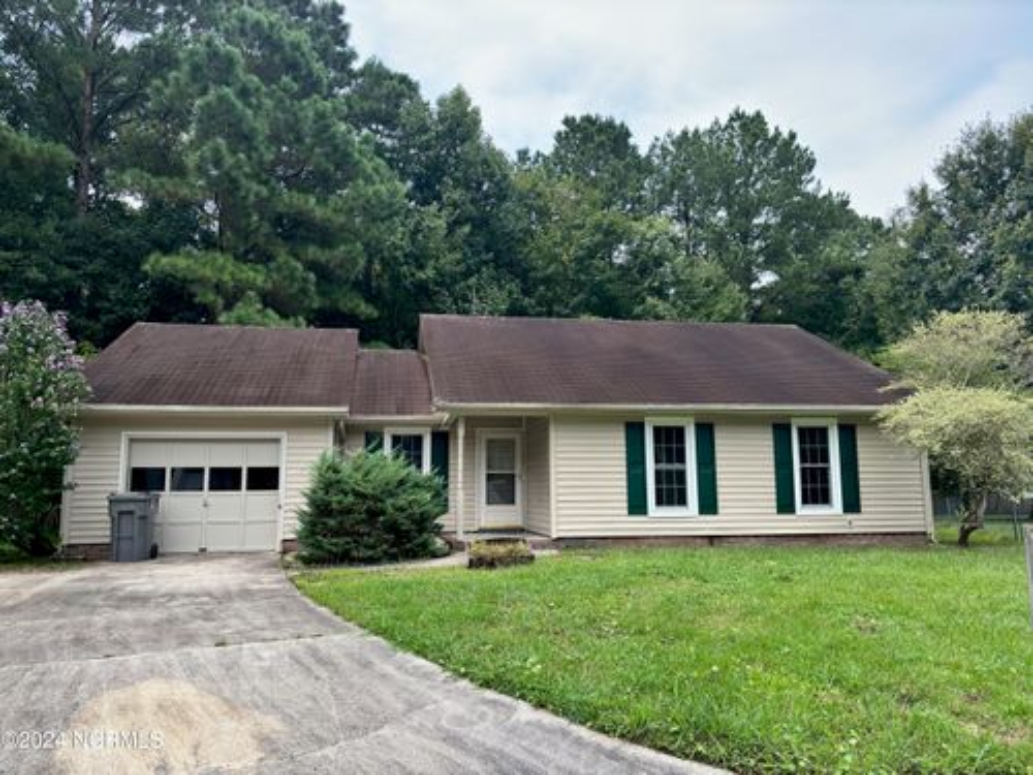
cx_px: 516
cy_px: 388
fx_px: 776
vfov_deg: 53.1
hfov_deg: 67.3
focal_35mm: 26
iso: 50
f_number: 1.6
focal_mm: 5.96
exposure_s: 1/351
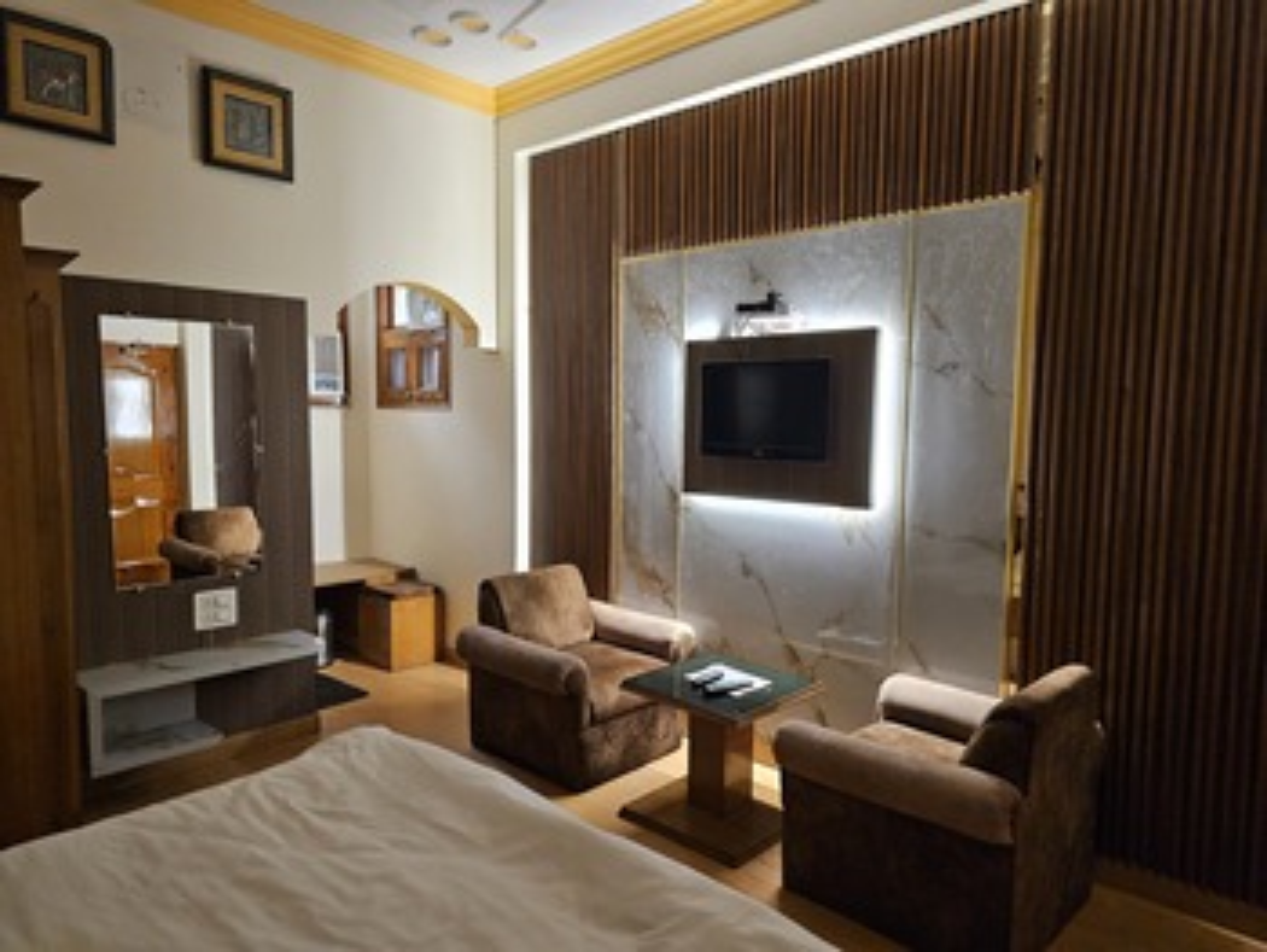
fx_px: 842
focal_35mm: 23
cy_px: 476
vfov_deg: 58.9
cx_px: 634
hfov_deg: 73.9
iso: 1000
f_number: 1.7
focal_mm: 6.3
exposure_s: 1/100
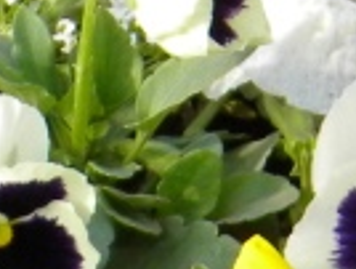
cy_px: 980
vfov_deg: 3.4
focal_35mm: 427
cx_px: 72
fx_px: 4399
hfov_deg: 4.6
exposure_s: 1/524
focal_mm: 10.1
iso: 197
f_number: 4.1
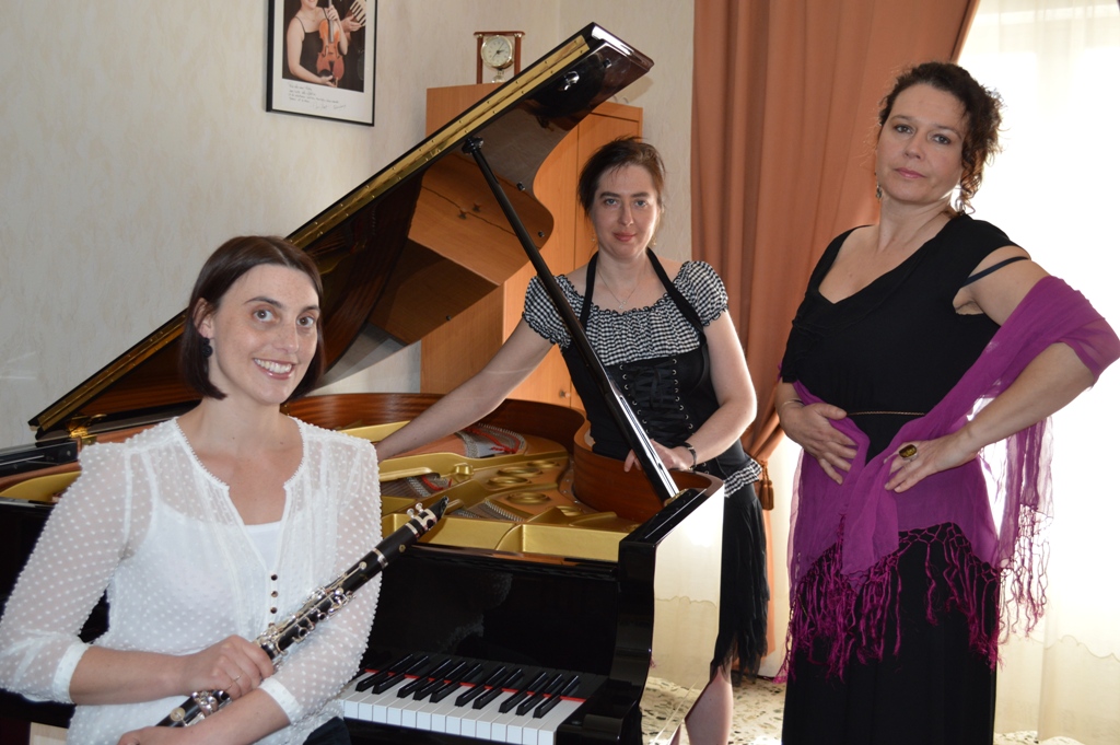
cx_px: 560
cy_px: 372
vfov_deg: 34.2
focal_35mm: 39
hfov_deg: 49.6
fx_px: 1212
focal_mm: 26
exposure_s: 1/100
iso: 400
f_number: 4.2
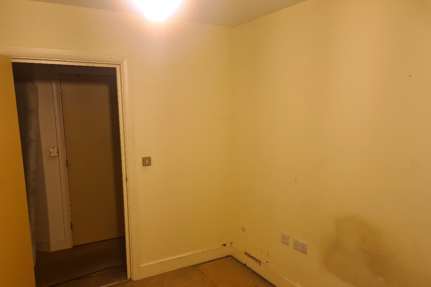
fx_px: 335
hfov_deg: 65.5
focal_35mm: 28
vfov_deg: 46.3
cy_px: 164
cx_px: 212
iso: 100
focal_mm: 5.4
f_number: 1.8
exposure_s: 1/50
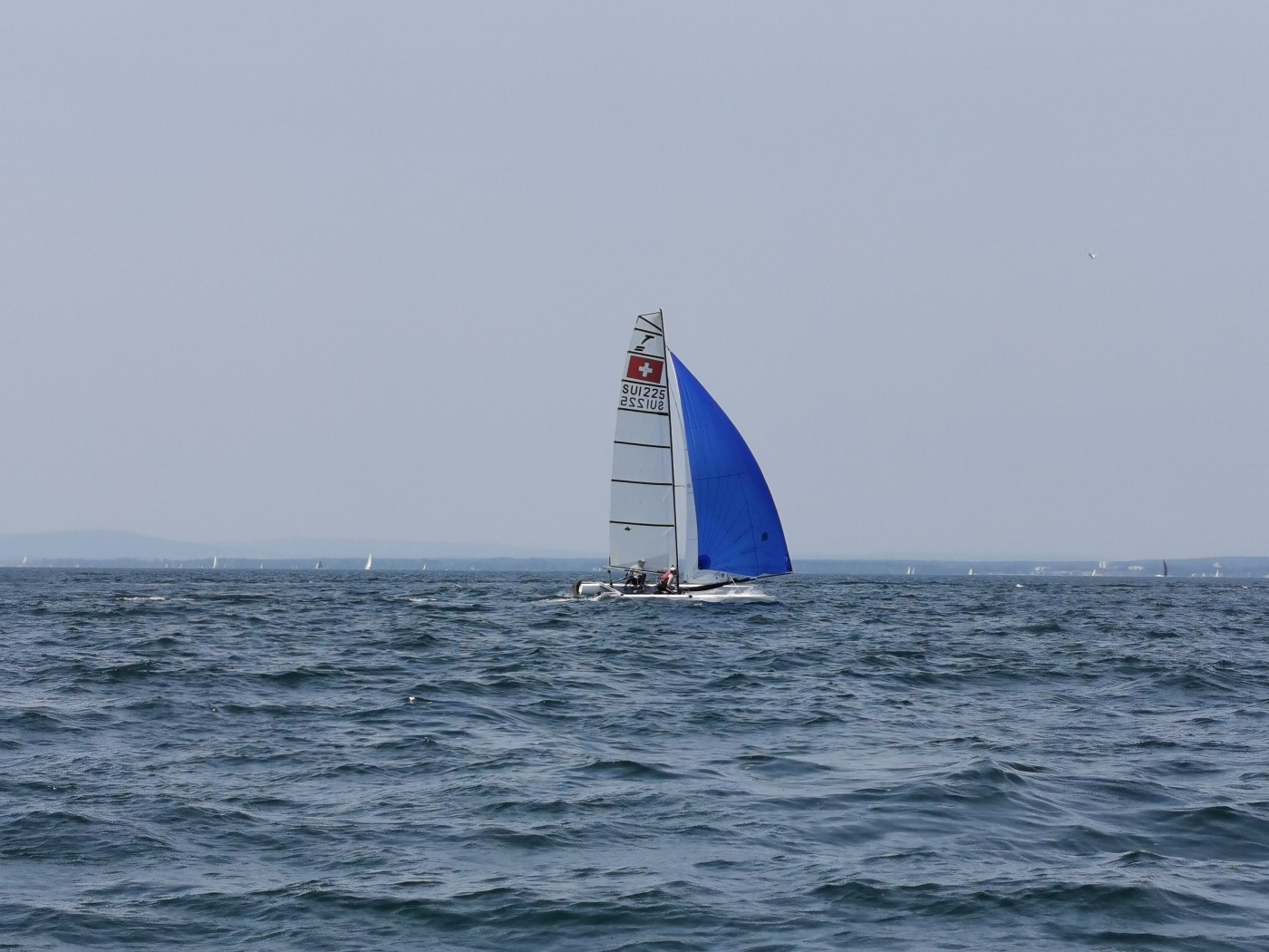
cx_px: 634
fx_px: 3153
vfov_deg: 17.2
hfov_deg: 22.8
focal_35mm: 86
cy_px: 476
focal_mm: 5.56
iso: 50
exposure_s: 1/4785
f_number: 1.6
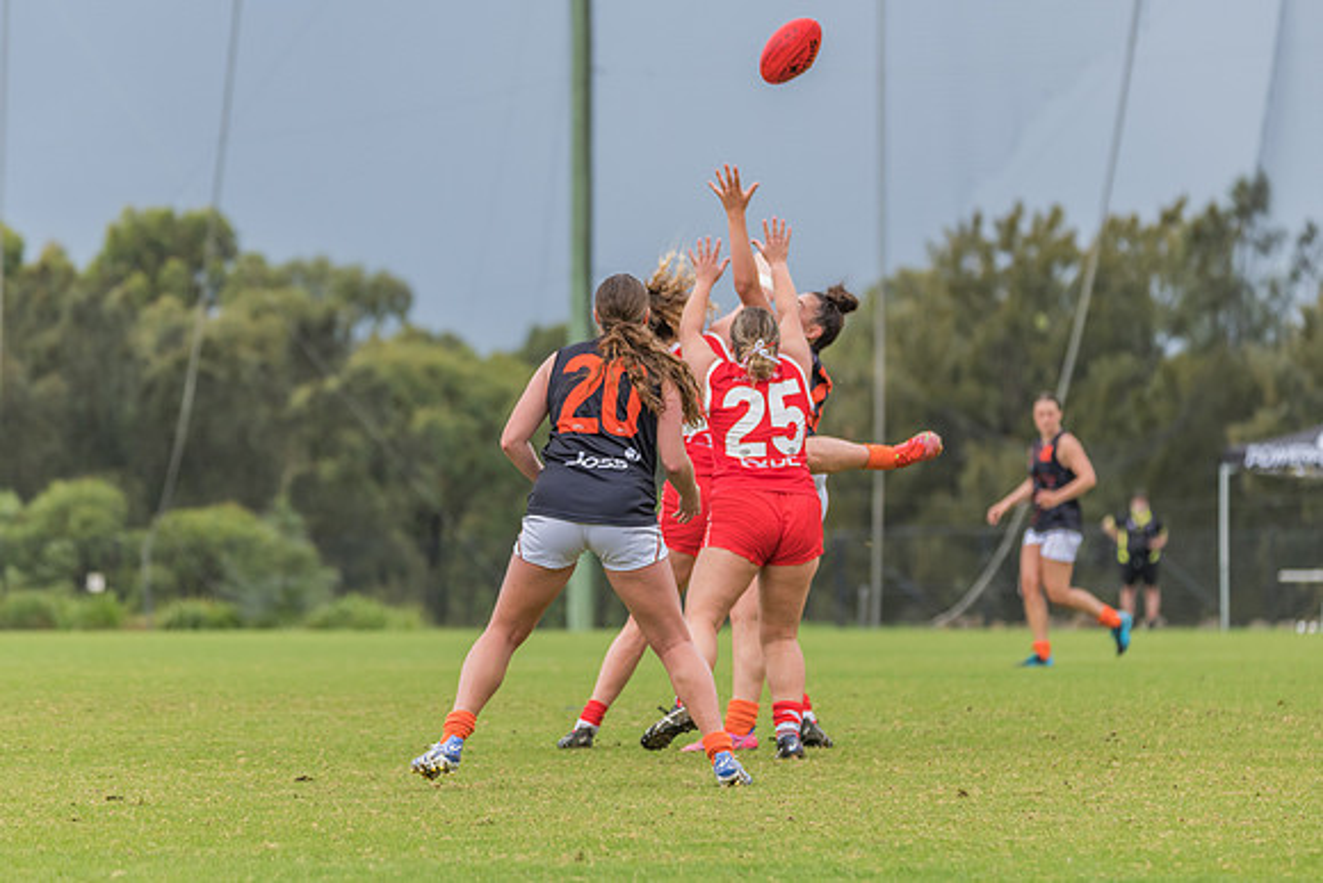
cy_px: 442
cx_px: 662
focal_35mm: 261
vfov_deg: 5.3
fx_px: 9587
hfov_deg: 7.9
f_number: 5.6
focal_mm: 260
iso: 500
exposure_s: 1/1250
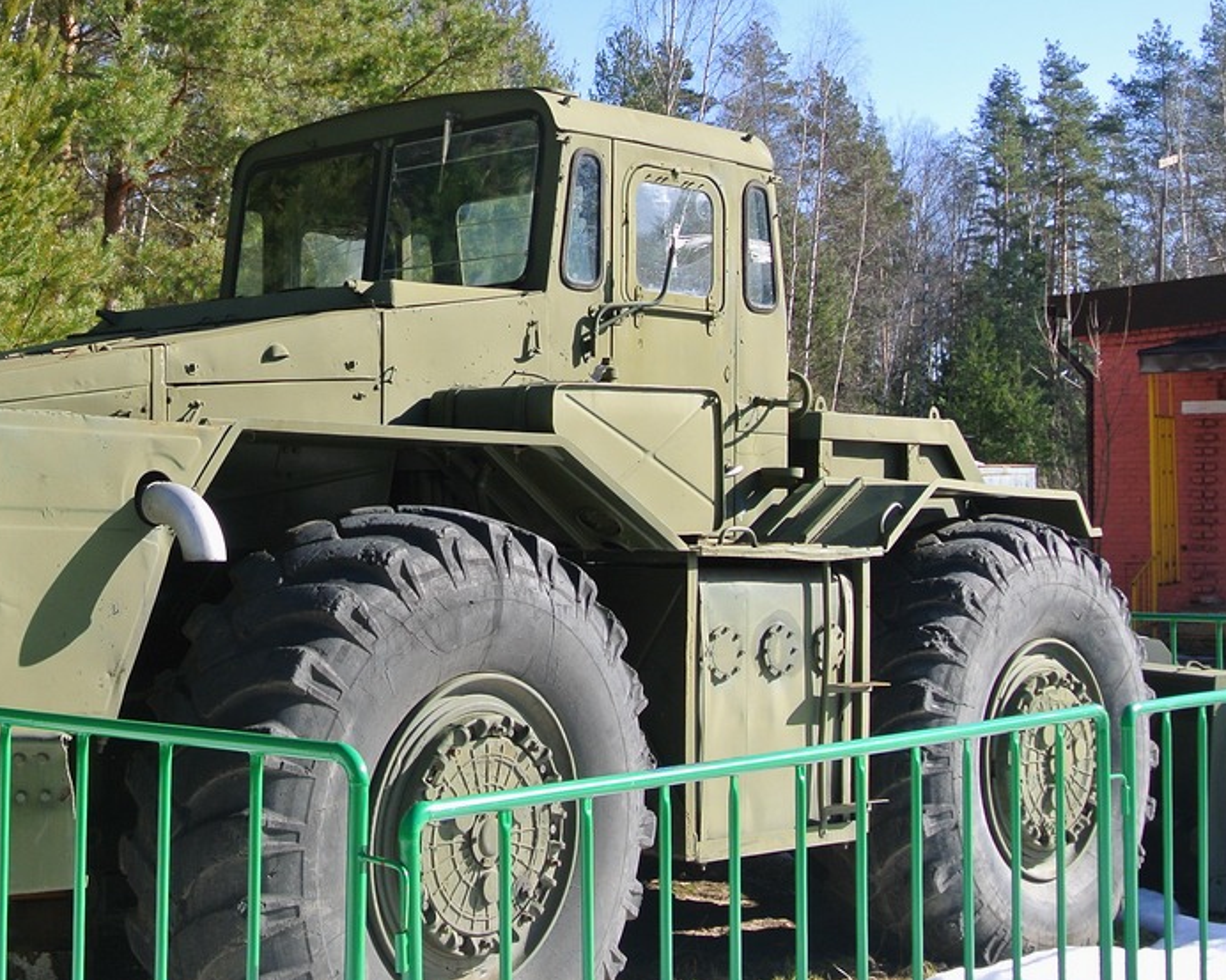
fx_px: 2067
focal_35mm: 57
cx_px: 314
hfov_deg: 32.4
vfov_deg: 26.6
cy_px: 439
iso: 100
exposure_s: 1/400
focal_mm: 13.1
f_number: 4.5
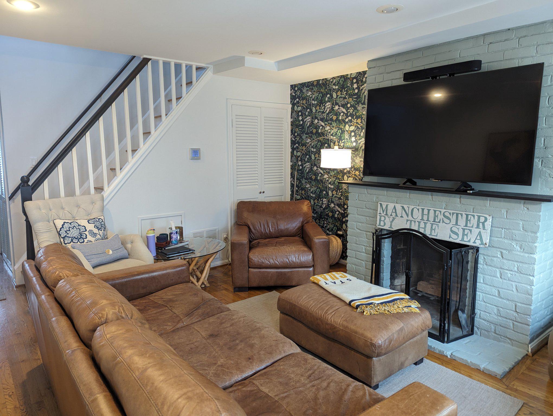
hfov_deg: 71.5
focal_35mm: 24
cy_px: 208
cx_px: 276
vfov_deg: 56.9
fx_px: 384
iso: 113
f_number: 1.85
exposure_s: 1/24
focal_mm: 6.81
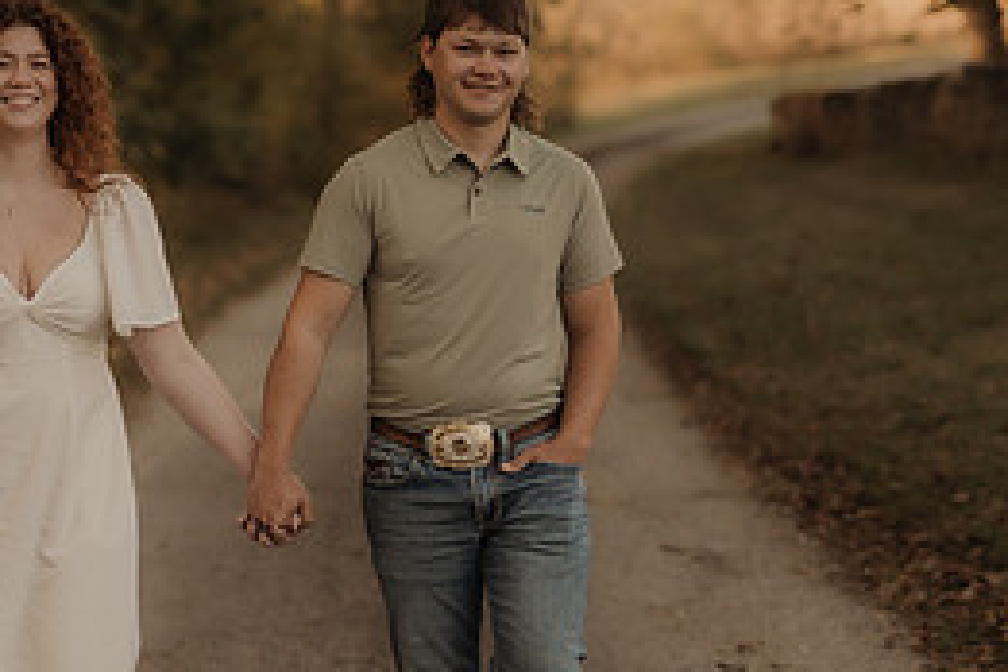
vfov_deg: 12.3
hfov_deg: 18.2
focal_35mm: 111
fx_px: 3108
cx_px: 131
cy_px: 398
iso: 160
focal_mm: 50
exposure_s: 1/640
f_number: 2.2
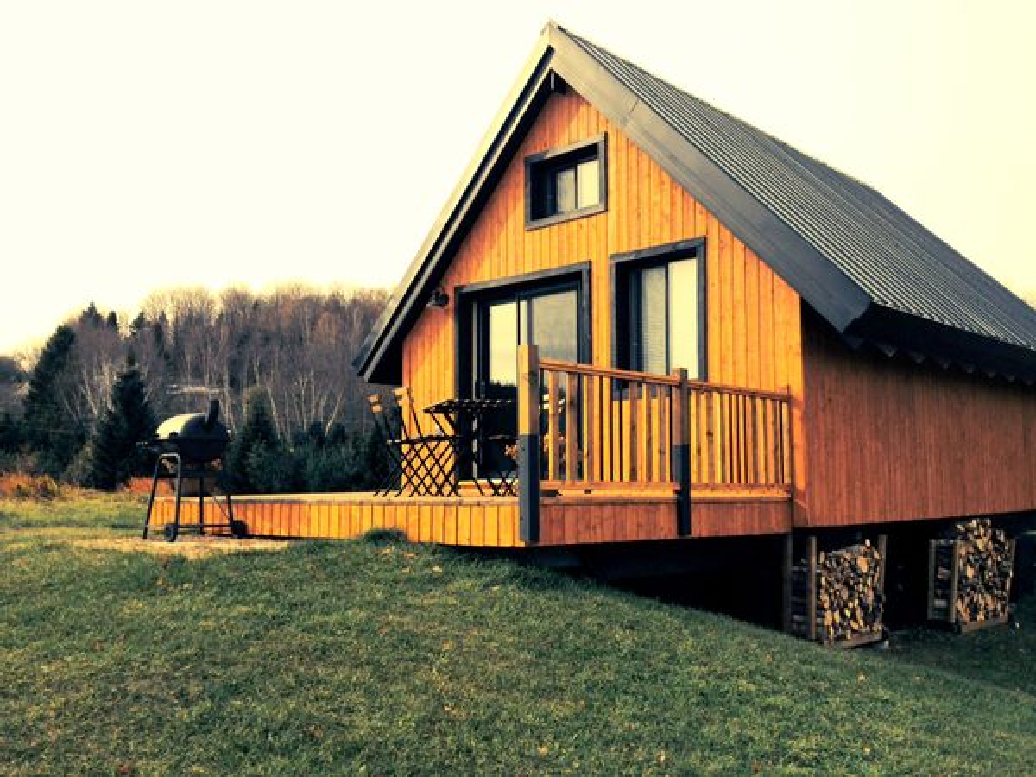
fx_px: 1047
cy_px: 388
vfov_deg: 40.7
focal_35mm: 35
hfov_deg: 52.6
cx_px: 518
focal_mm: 4.28
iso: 50
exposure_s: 1/1534
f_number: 2.4
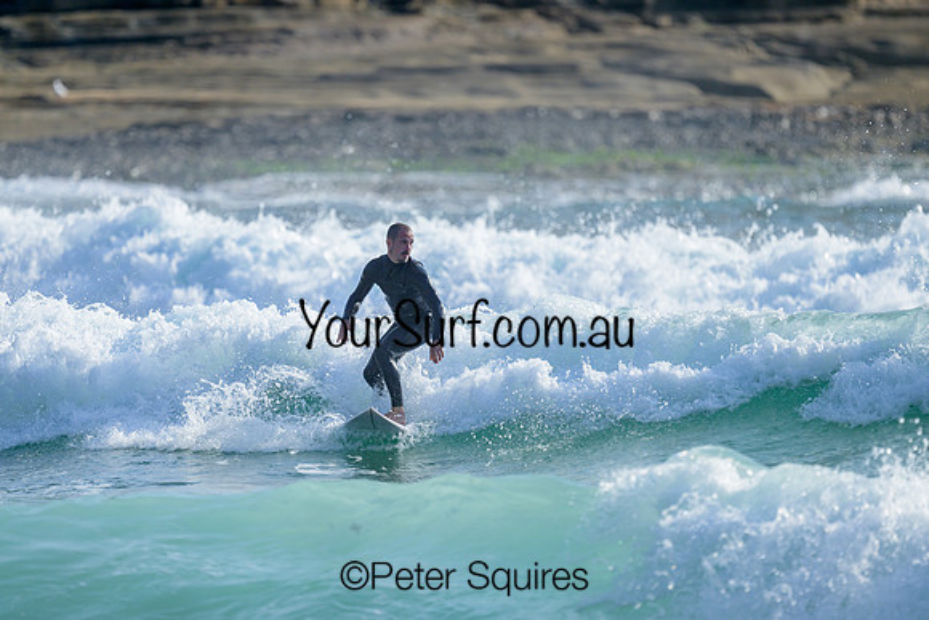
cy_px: 310
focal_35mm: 800
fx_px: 20648
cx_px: 464
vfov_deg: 1.7
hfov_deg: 2.6
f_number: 6.3
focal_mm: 800
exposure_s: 1/2000
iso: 200
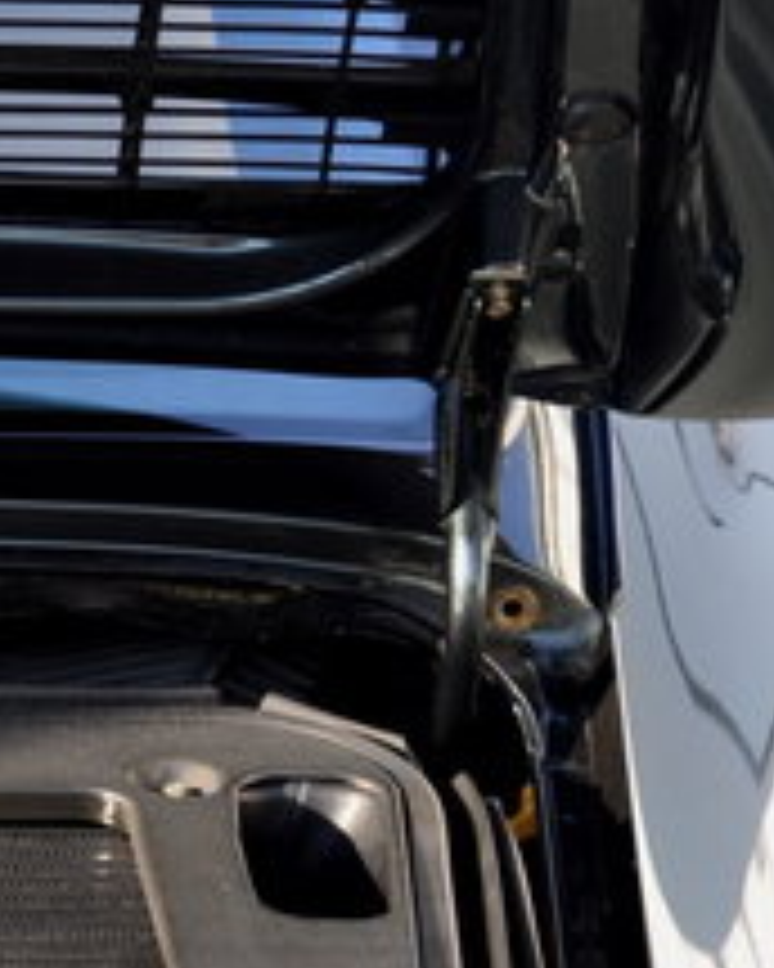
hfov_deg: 5.8
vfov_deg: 7.4
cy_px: 1000
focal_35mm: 261
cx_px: -580
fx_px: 7474
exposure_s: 1/125
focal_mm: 52
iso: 500
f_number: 5.6
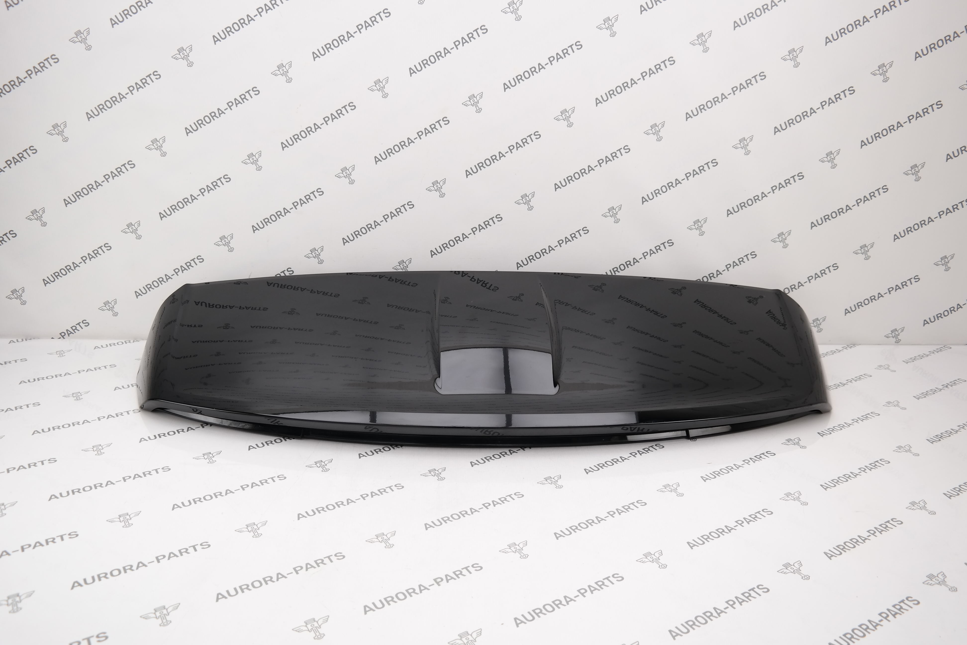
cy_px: 322
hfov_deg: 63.7
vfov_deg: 45.0
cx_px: 484
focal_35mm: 29
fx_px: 779
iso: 100
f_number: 4
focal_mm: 19
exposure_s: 1/80
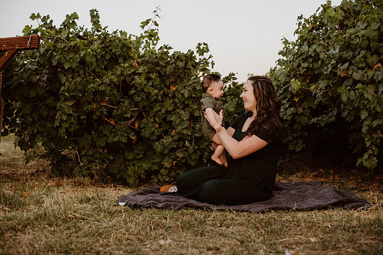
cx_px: 192
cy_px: 128
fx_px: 532
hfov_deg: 39.6
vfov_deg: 27.0
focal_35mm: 50
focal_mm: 50
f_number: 2.8
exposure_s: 1/320
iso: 200
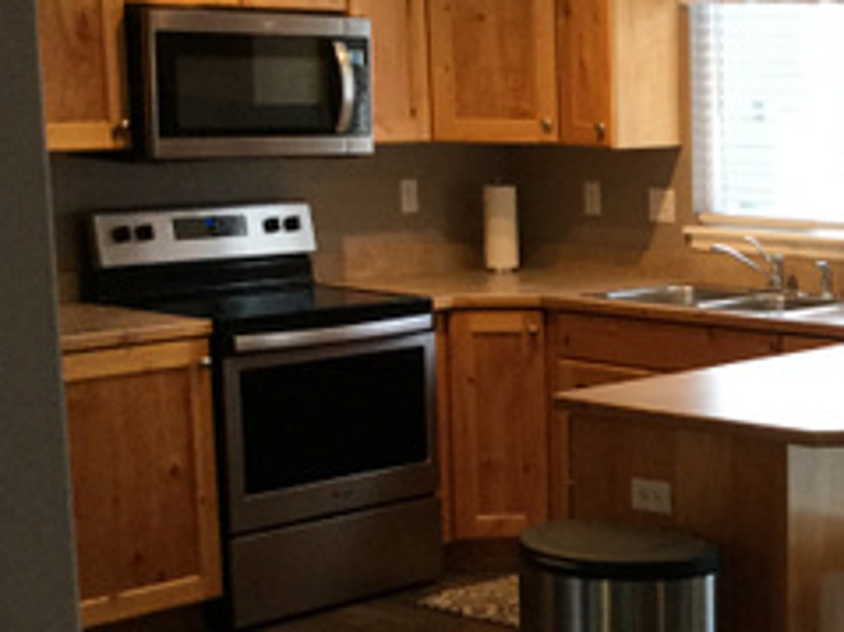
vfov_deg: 17.7
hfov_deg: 22.1
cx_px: 971
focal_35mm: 83
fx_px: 2023
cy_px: 434
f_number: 2.4
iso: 50
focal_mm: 3.3
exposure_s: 1/30
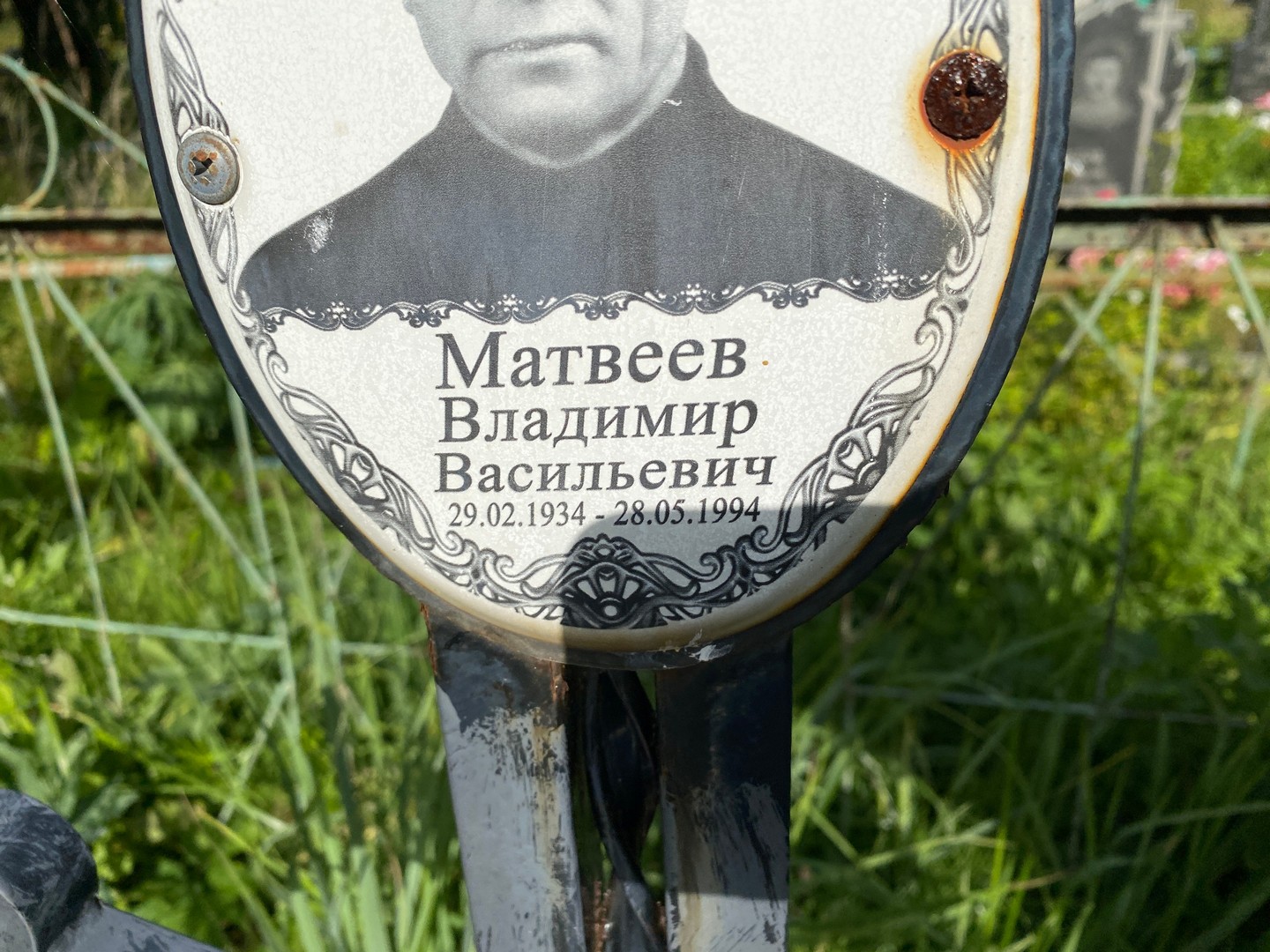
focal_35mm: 26
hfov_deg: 67.3
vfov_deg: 53.1
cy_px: 476
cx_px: 635
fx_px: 954
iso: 32
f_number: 1.8
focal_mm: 4.25
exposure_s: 1/7692
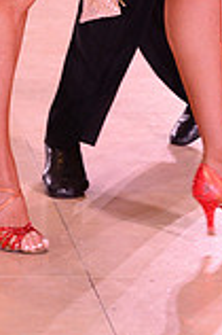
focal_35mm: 242
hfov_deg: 5.7
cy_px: -223
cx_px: 117
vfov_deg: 8.3
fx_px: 2243
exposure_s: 1/250
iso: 2500
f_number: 5.6
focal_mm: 66
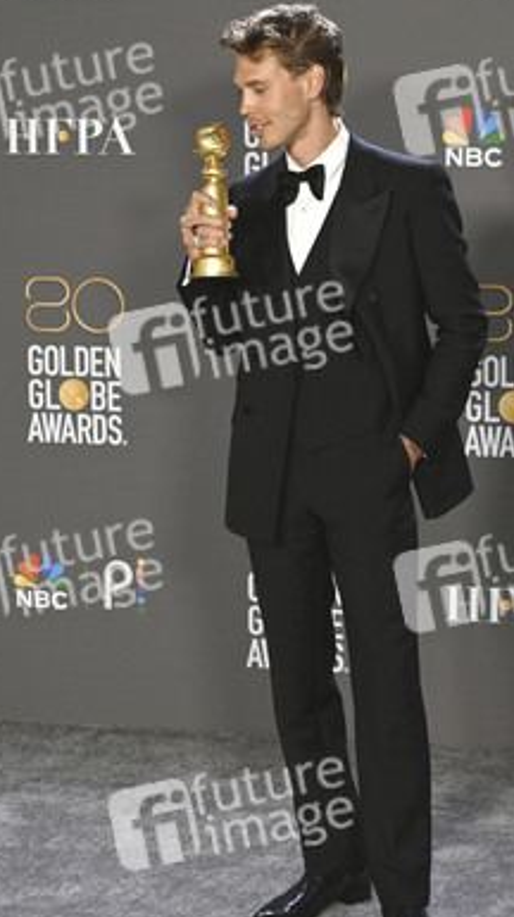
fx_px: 2379
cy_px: 457
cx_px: 300
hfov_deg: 12.3
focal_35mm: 98
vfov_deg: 21.8
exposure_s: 1/320
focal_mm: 90
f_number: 8
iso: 6400
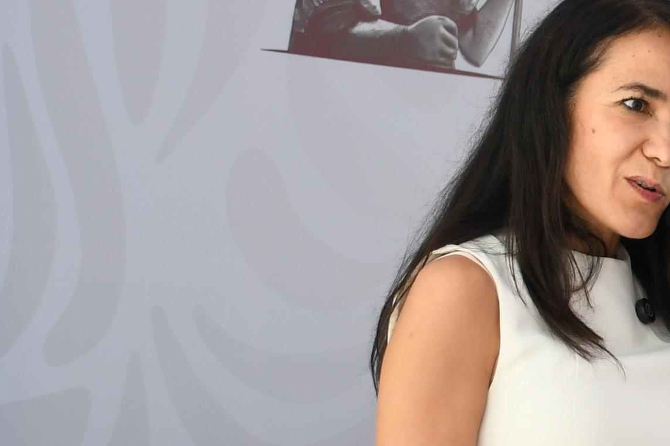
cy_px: 357
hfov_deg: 10.6
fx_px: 3480
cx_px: 1011
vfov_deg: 7.3
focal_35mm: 187
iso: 320
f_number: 5
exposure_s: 1/100
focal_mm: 34
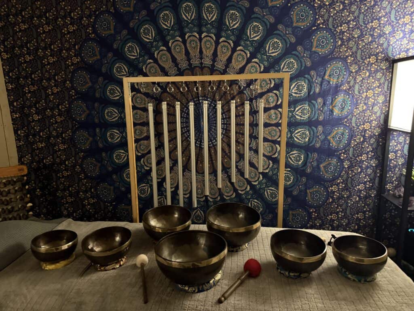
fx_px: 287
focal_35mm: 24
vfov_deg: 56.8
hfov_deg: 71.6
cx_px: 207
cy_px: 156
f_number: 1.78
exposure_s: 1/30
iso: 1600
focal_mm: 6.76
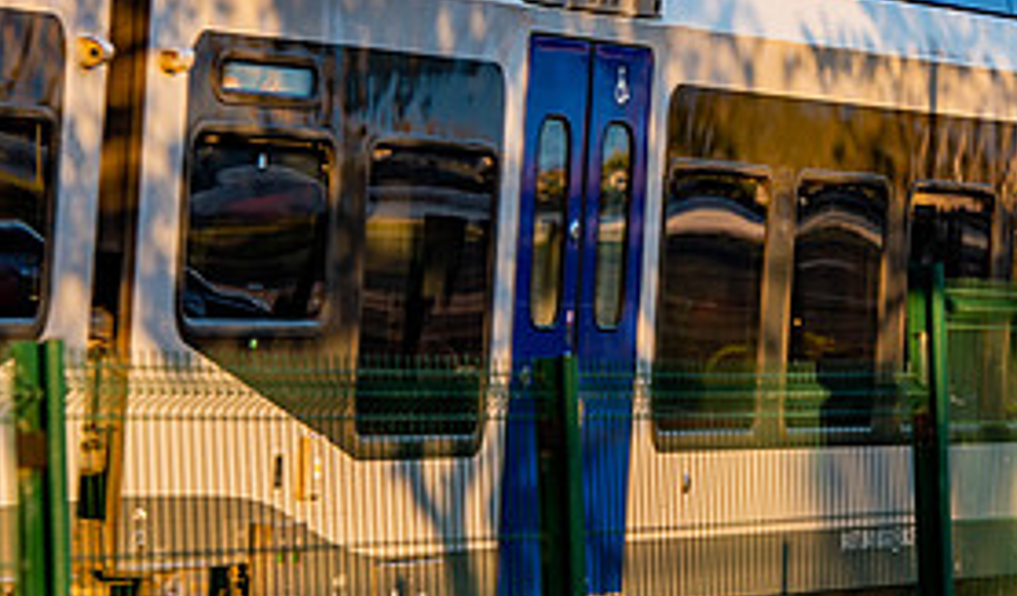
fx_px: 8037
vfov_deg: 4.2
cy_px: 181
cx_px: 967
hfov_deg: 7.2
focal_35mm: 295
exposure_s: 1/125
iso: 100
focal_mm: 122
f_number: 5.6
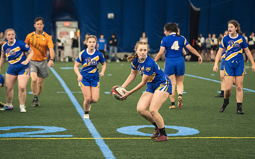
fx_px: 1119
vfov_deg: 8.1
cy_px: 80
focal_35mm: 161
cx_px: 127
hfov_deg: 13.0
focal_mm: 105
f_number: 2.8
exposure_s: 1/500
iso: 8000
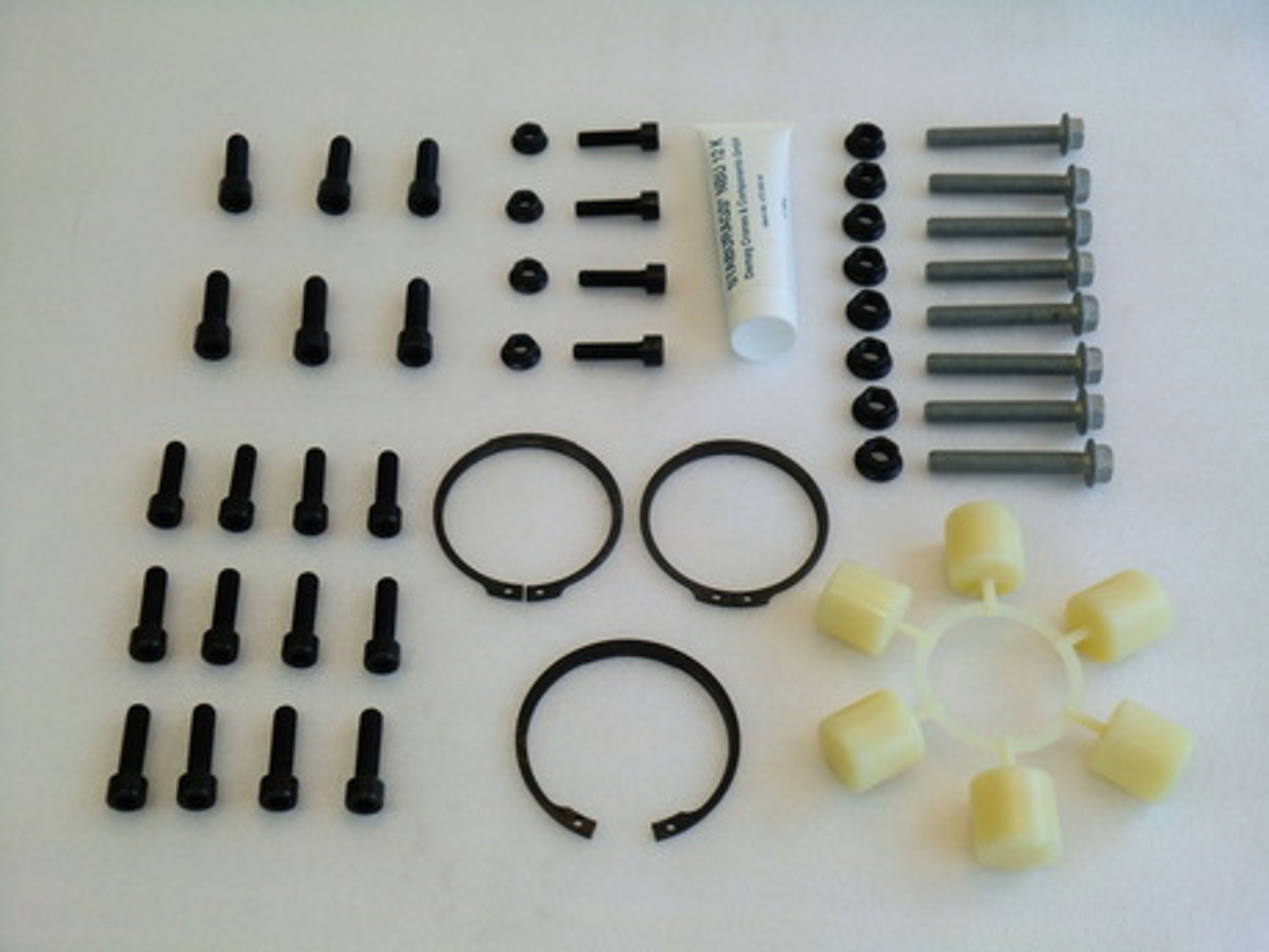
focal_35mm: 44
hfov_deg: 42.9
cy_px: 476
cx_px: 634
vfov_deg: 32.9
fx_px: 1613
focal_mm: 7.91
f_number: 3.4
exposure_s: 1/60
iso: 80
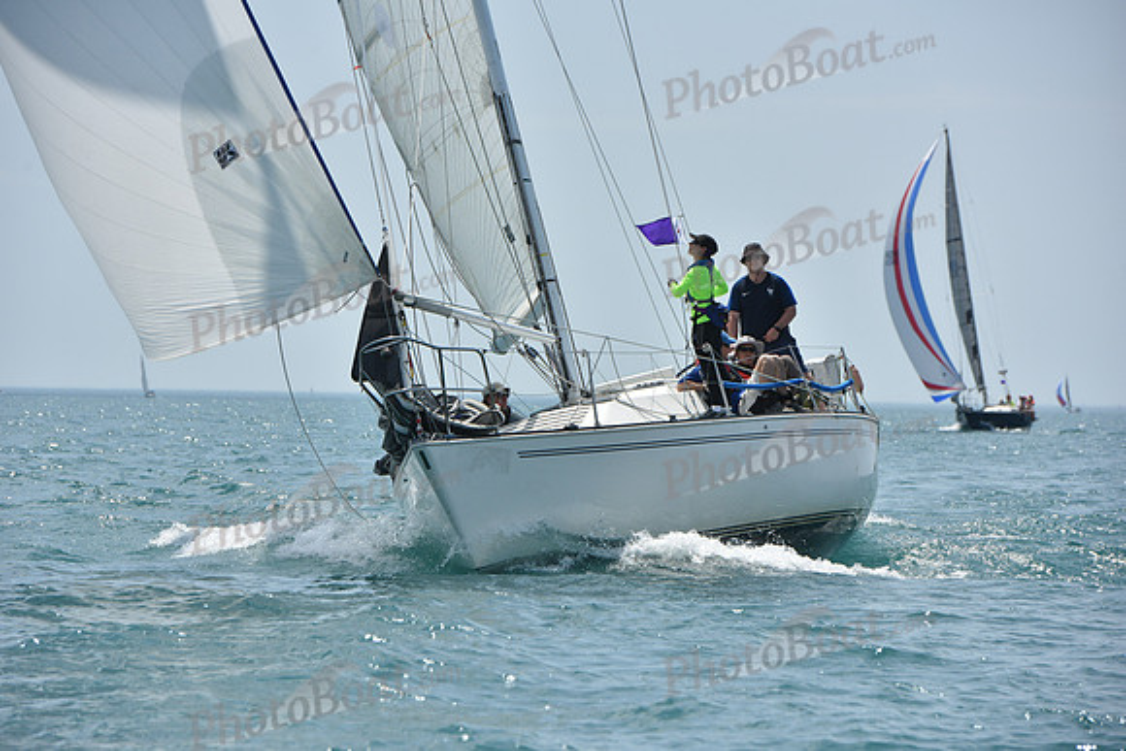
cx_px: 563
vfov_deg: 7.0
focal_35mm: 195
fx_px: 6100
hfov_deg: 10.5
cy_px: 376
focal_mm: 195
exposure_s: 1/1250
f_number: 9
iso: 250
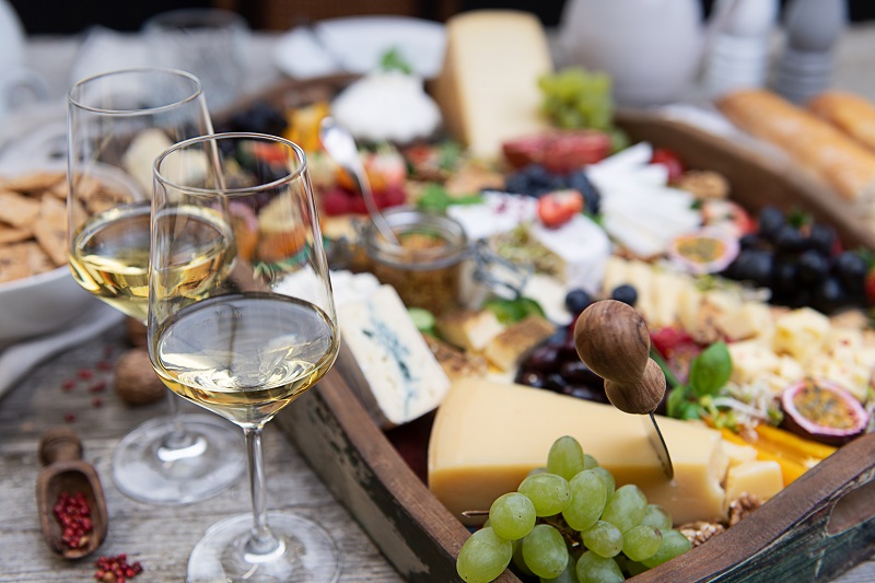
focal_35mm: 44
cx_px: 438
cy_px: 292
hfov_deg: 44.5
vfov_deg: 30.5
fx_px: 1069
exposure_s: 1/160
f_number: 3.5
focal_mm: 44
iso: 100
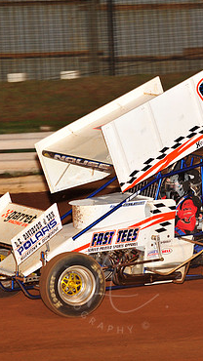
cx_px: 122
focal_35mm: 197
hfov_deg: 6.2
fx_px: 1886
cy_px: 184
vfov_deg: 10.9
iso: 1000
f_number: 5.6
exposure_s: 1/320
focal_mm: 120
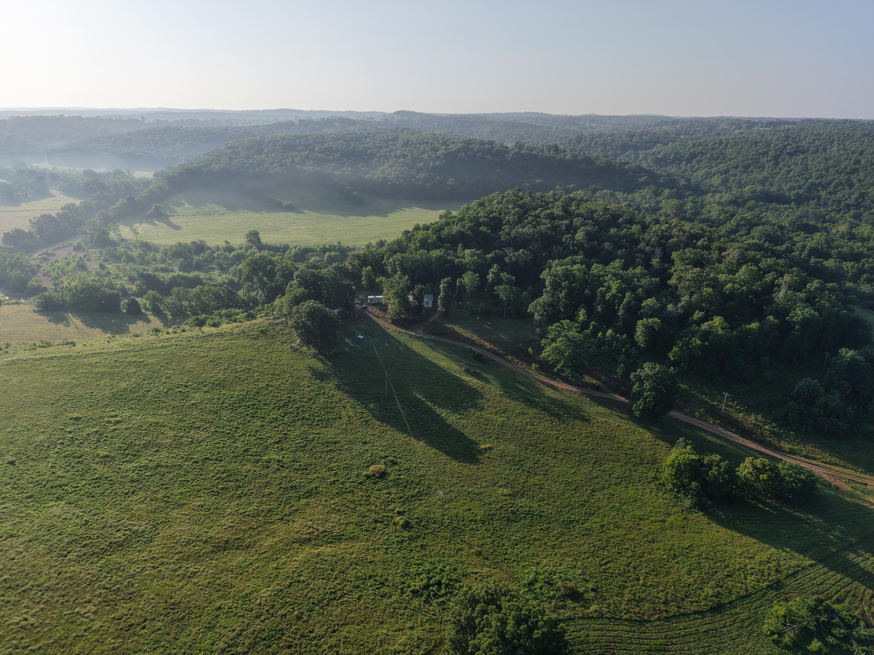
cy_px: 328
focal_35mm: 24
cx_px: 437
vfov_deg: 56.8
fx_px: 606
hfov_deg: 71.6
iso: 420
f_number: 1.8
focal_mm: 8.67
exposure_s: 1/6400
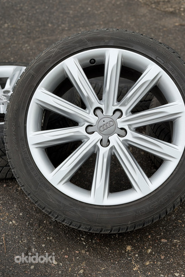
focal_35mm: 51
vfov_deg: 38.9
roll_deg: -2.9
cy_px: 136
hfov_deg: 26.5
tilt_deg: -32.5
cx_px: 105
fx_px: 393
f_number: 1.78
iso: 64
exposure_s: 1/1838
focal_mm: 6.76
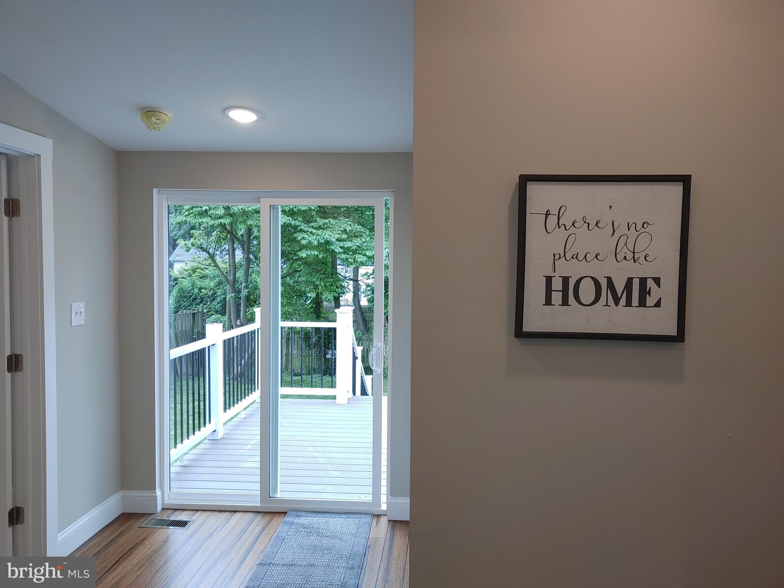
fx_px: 589
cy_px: 294
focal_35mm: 26
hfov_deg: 67.3
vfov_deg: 53.1
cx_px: 392
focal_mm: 5.58
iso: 100
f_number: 1.8
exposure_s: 1/120
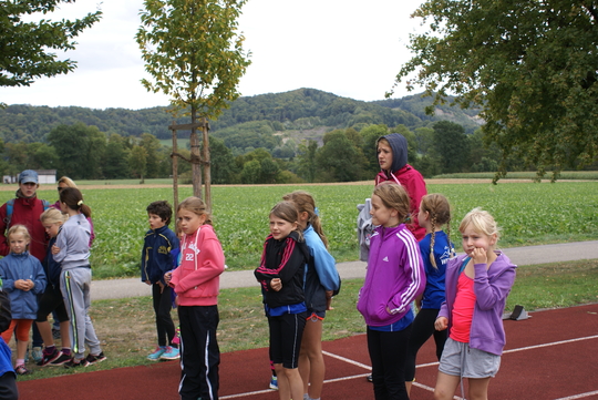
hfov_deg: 43.6
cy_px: 200
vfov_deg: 29.9
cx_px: 299
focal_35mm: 45
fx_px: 748
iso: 100
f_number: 5.6
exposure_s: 1/160
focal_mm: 30
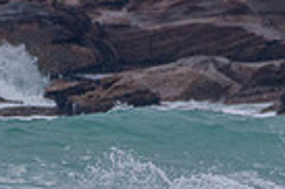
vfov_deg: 0.5
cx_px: 329
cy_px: 254
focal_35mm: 2594
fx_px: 20511
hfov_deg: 0.8
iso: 640
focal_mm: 500
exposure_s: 1/2000
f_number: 5.6
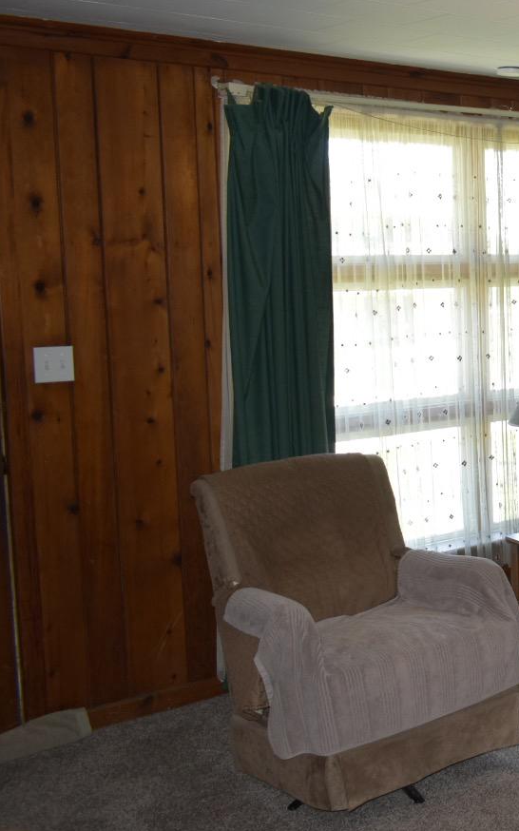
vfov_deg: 39.6
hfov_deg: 21.8
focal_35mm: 51
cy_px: 390
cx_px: 739
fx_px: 1155
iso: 200
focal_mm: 18
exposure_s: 1/40
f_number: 3.5
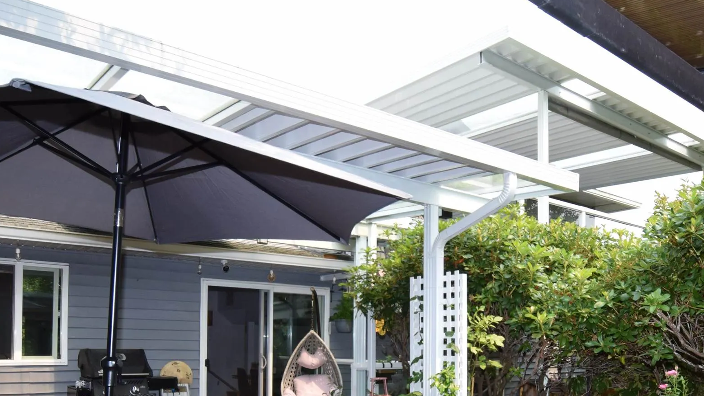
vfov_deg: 36.2
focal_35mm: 31
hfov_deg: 62.4
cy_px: 329
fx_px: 579
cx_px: 393
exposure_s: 1/250
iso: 400
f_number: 8
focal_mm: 10
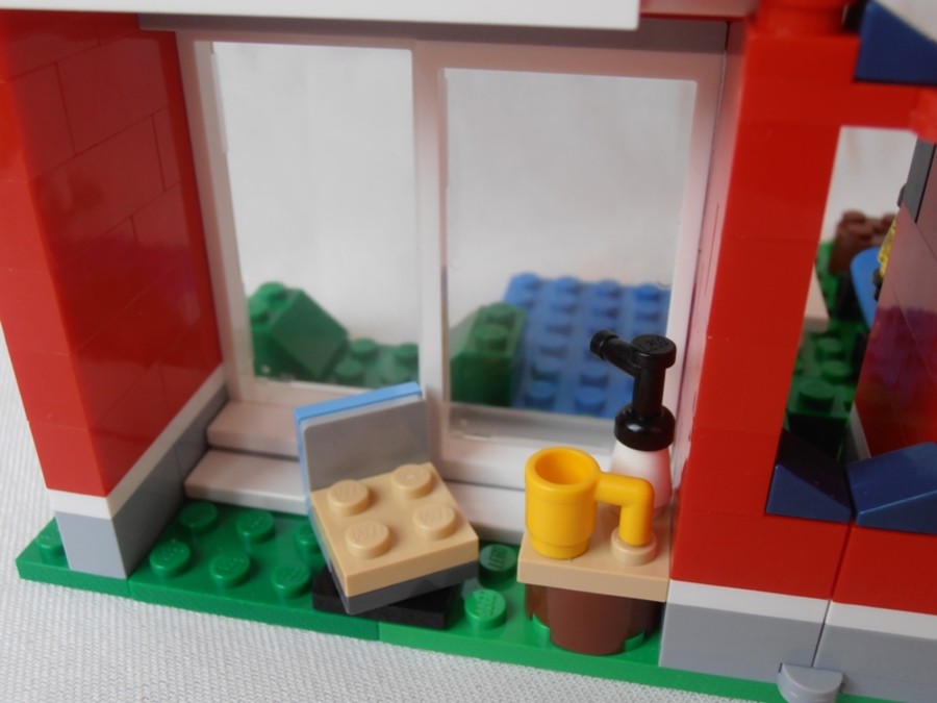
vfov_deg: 38.7
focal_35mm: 37
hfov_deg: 50.1
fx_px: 1002
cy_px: 352
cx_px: 468
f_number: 3.9
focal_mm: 6.61
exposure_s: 1/40
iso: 80
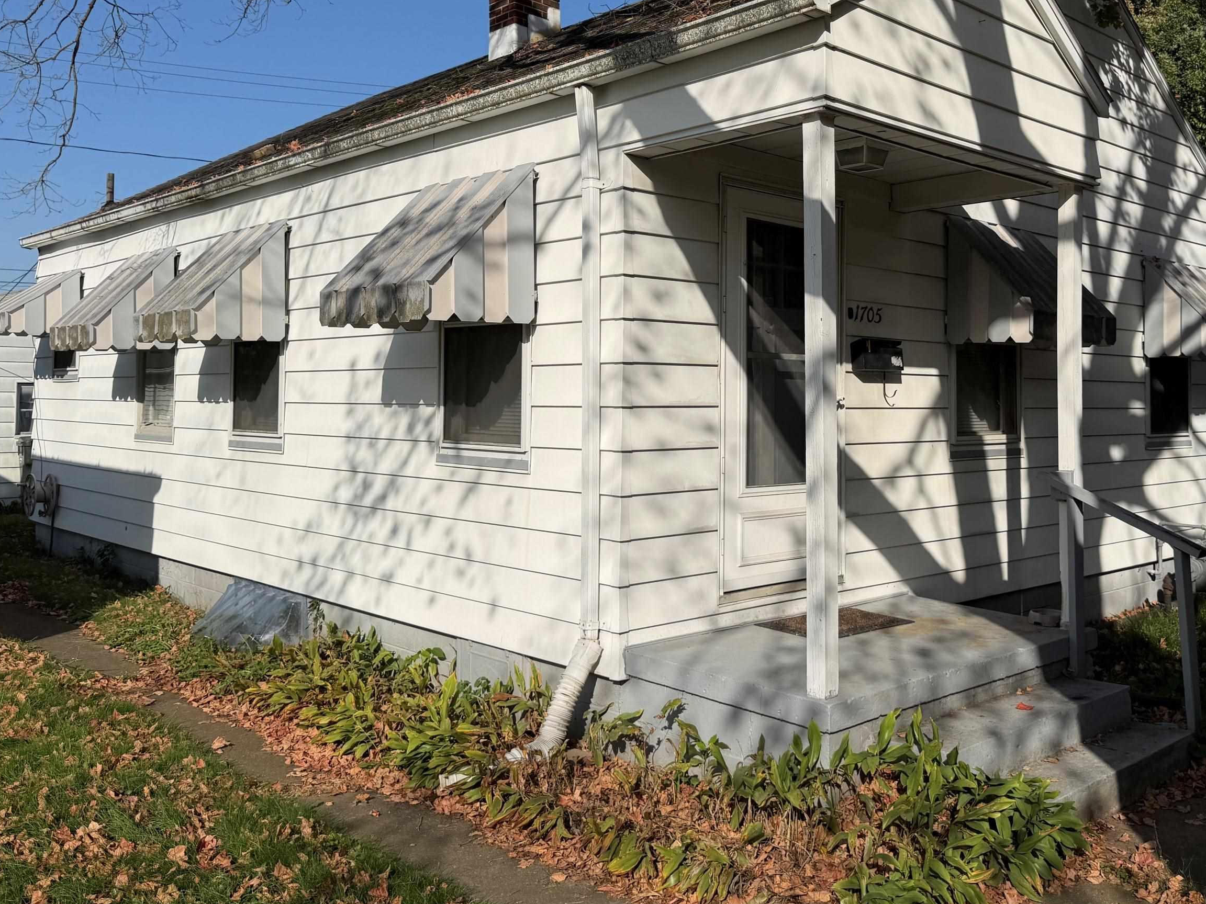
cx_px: 740
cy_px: 358
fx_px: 1115
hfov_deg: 56.3
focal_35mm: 32
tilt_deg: +0.1
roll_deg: -0.5
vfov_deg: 43.9
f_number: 1.78
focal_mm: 6.76
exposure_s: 1/9091
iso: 80
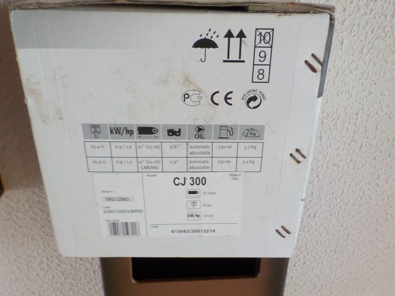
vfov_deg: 46.8
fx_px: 342
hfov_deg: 60.0
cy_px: 148
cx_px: 198
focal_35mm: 30
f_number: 3.3
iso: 180
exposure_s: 1/30
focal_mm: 4.1
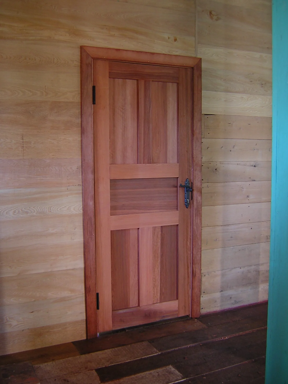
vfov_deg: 51.4
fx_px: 399
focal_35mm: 36
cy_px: 192
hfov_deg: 39.7
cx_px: 144
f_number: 2.6
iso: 100
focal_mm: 4.7
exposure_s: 1/4.1
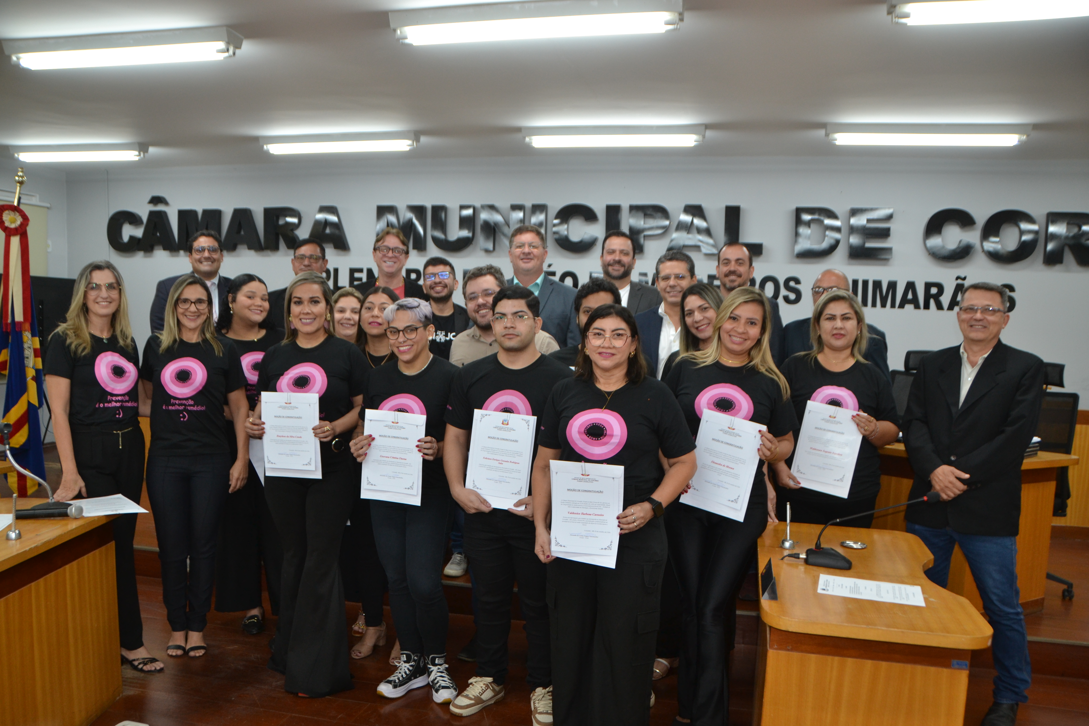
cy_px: 363
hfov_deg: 67.4
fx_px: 817
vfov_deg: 47.9
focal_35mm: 27
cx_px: 544
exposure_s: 1/60
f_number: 3.5
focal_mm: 18
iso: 400
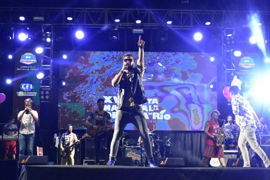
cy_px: 90
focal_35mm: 72
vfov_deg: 18.9
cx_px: 135
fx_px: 540
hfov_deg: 28.1
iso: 5000
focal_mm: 48
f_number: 4.5
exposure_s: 1/400
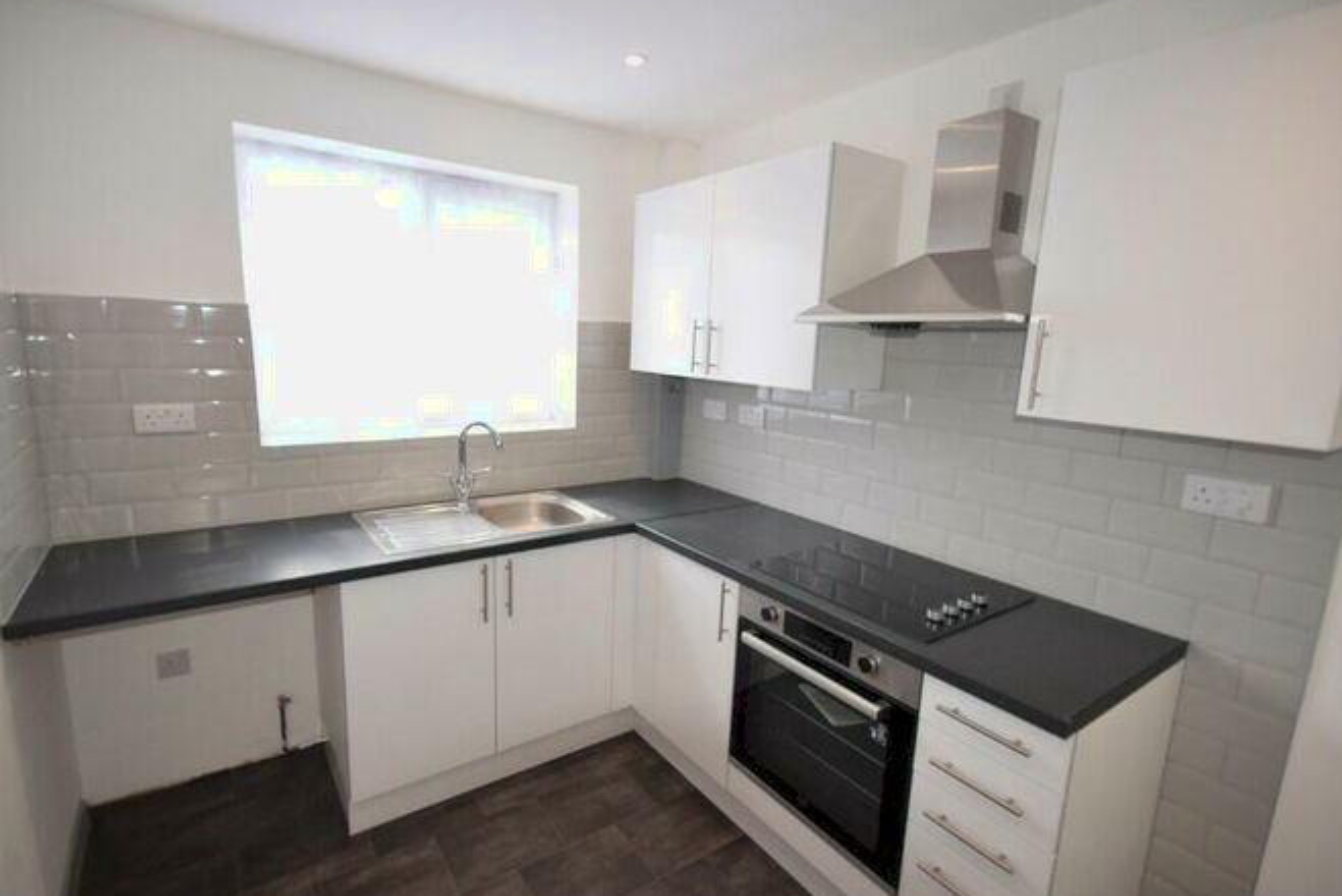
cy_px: 453
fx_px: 654
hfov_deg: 91.5
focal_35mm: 18
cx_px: 648
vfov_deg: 68.8
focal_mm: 11
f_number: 5.6
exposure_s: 1/125
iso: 640
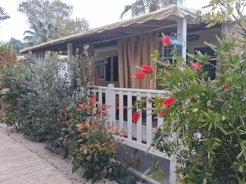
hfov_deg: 65.3
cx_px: 123
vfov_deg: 51.4
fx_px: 192
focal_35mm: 27
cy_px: 92
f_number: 1.8
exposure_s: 1/411
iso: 20
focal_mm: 4
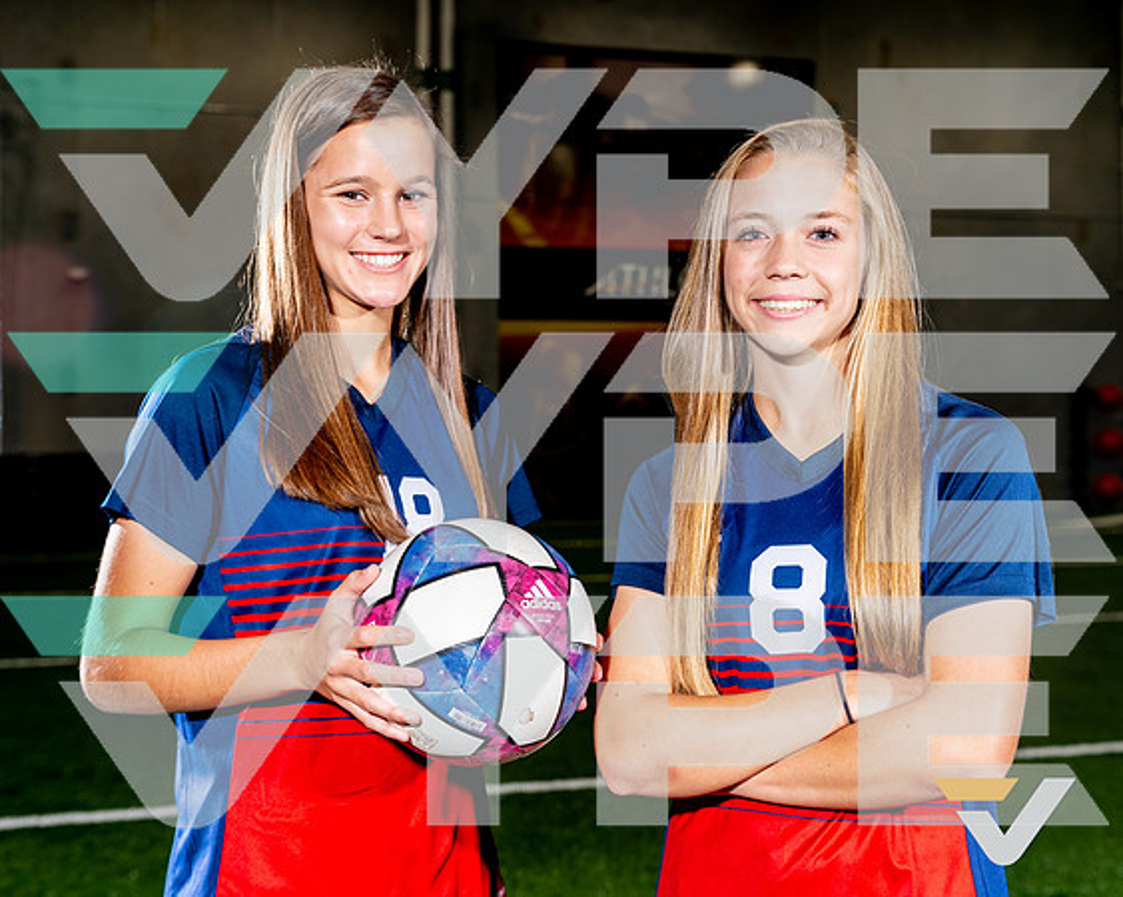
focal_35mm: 54
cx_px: 565
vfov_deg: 28.1
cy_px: 448
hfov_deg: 34.7
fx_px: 1796
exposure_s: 1/125
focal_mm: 48
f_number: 5
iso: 100
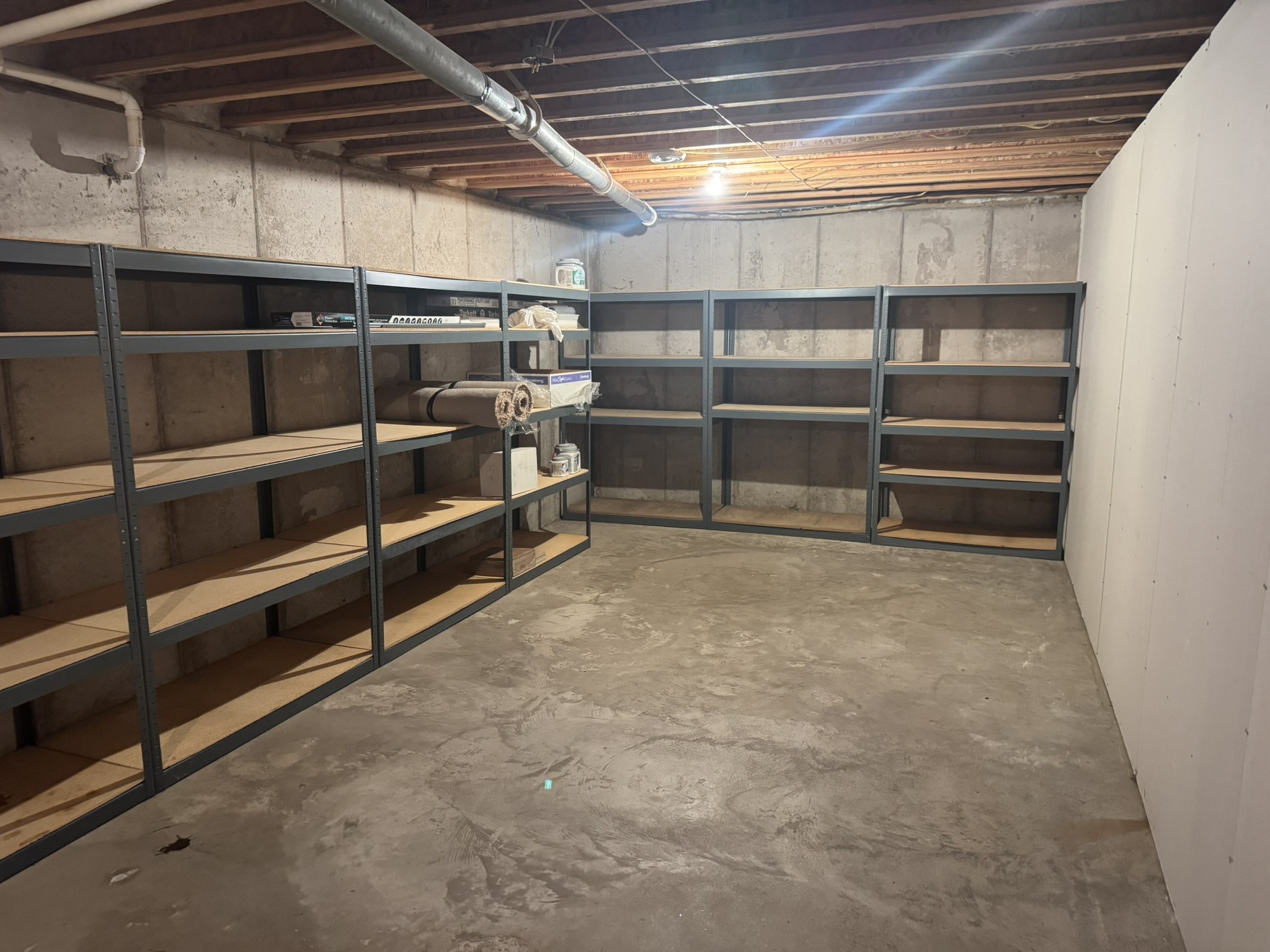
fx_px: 881
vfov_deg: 56.8
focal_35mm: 24
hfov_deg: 71.6
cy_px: 476
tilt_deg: -10.8
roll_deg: -0.2
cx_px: 635
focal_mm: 6.76
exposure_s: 1/40
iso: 640
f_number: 1.78
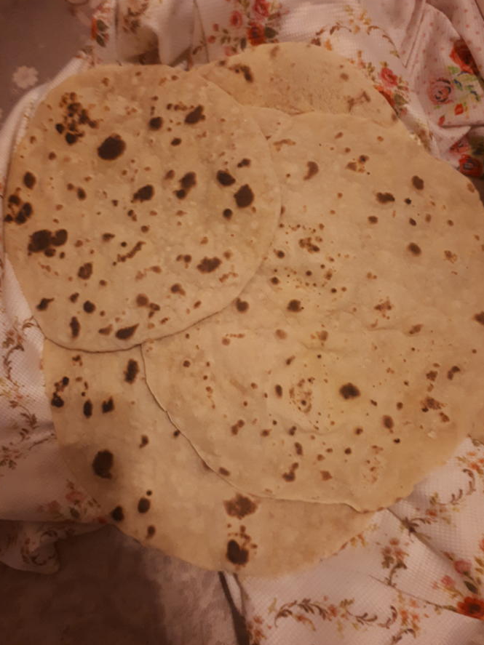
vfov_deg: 63.4
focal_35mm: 28
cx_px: 245
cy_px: 313
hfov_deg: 49.7
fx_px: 522
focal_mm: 3.6
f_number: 1.9
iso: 250
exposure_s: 1/17
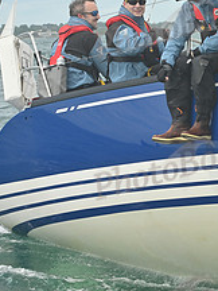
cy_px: 76
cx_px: 354
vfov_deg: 10.9
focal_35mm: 181
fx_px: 1520
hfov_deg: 8.0
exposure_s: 1/1250
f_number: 7.1
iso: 320
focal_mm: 70
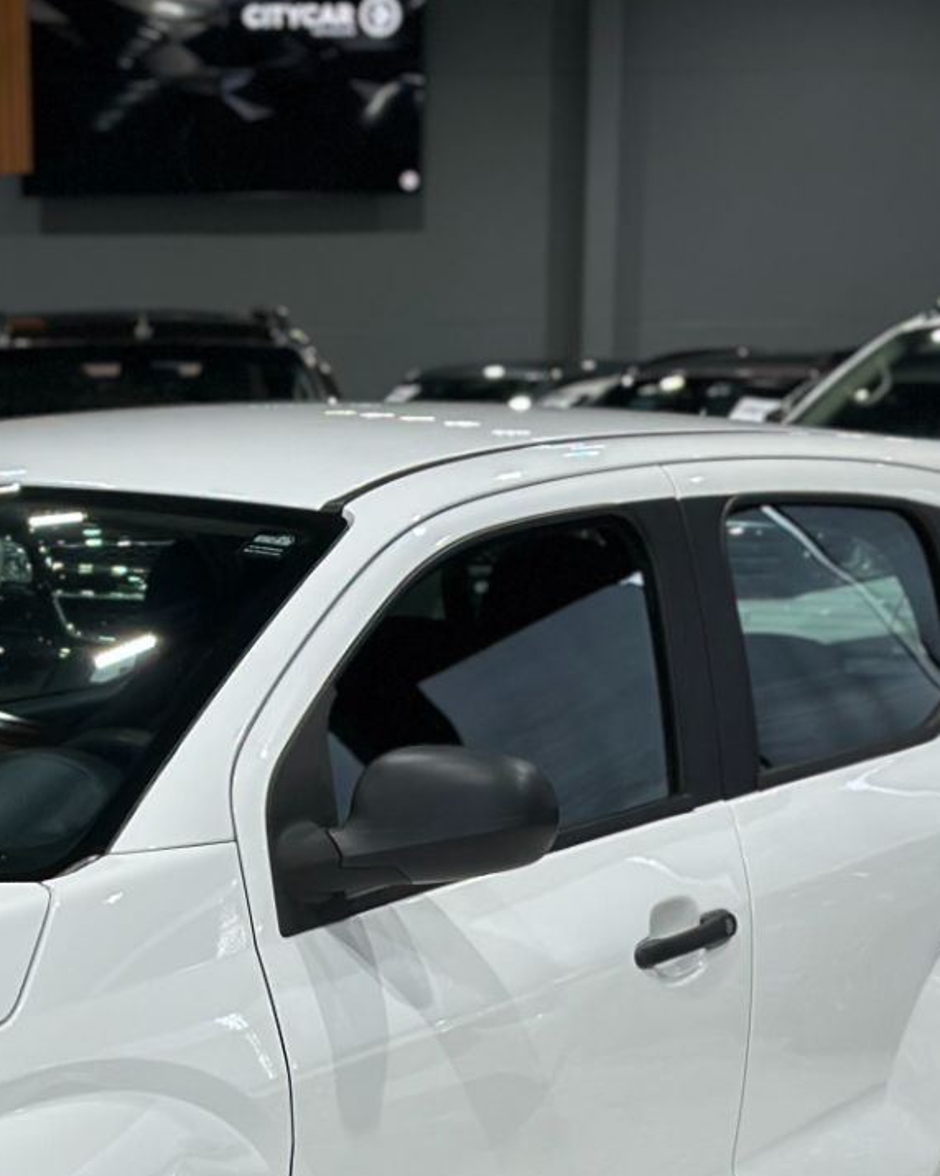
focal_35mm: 126
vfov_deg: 15.0
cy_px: 1174
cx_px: -12
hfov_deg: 12.1
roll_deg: +0.3
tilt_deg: -10.9
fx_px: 4383
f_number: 1.78
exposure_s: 1/120
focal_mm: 6.86
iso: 100
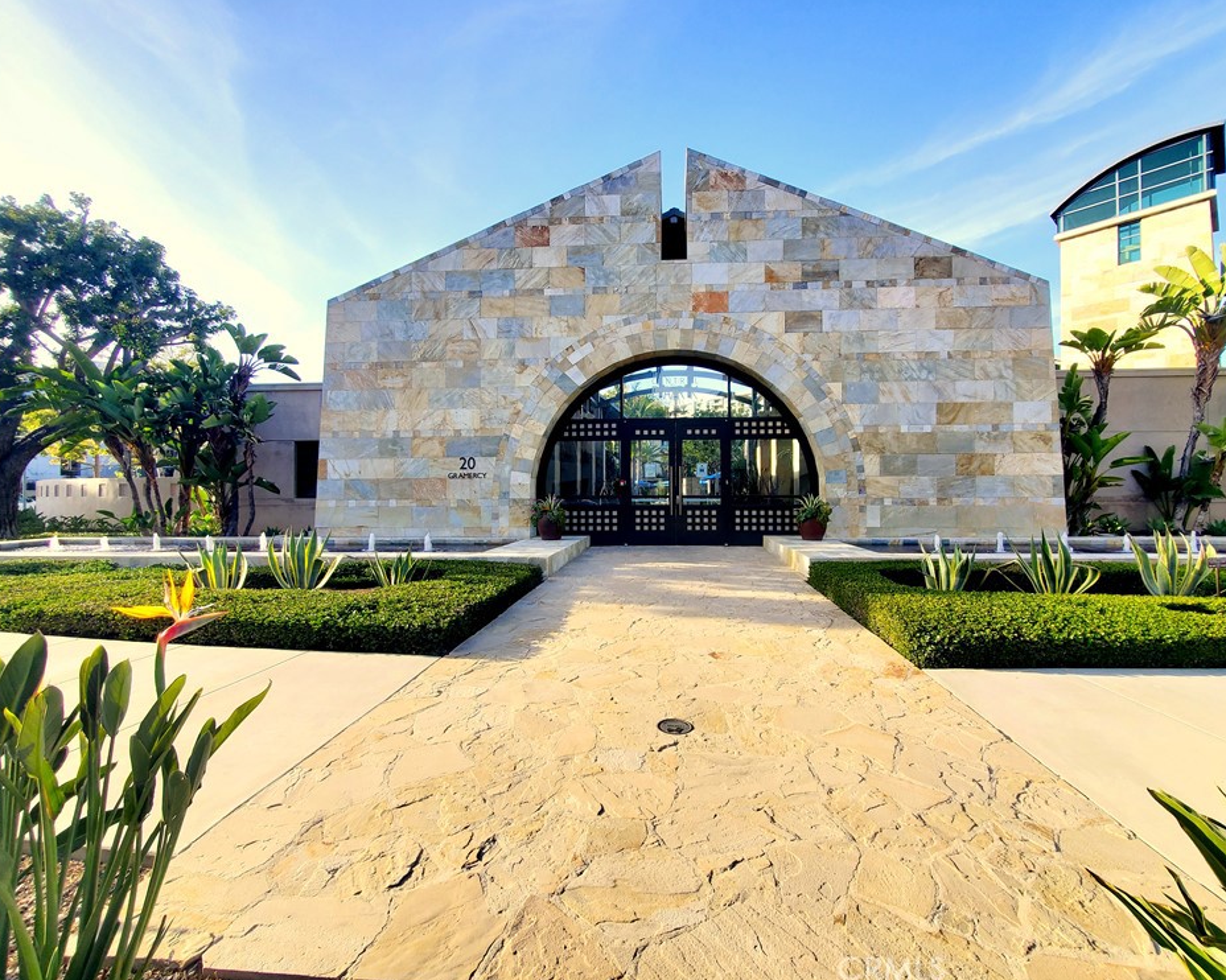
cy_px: 481
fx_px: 508
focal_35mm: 14
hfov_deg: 100.7
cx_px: 635
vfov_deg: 88.0
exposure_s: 1/407
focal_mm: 1.8
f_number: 2.2
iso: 50
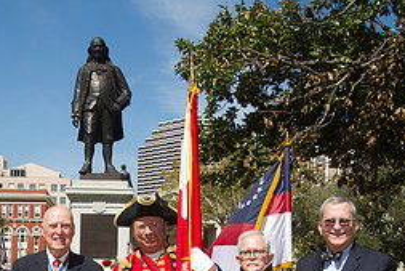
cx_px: 98
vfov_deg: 23.4
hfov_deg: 35.4
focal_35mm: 55
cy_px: 282
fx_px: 619
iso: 200
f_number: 8
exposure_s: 1/250
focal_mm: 24
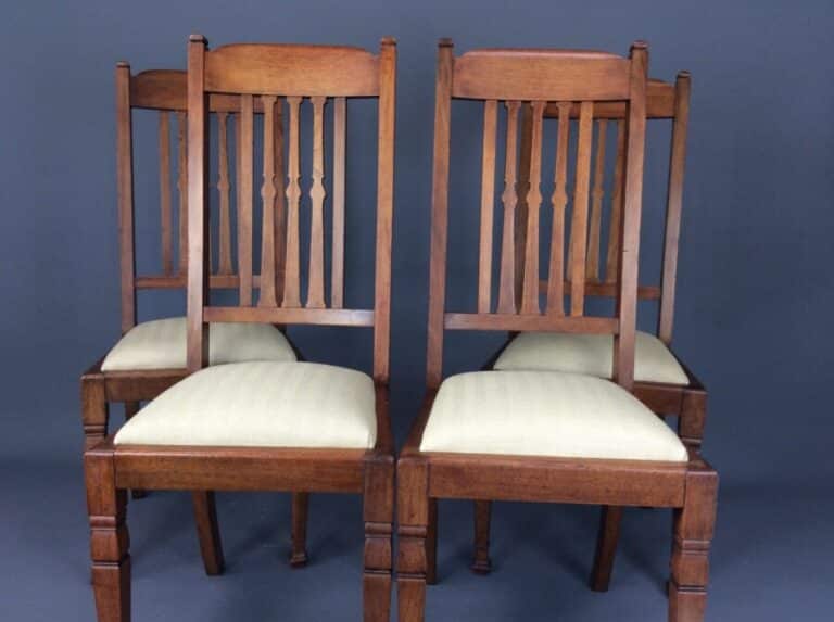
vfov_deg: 44.0
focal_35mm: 32
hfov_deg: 56.9
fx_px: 770
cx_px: 417
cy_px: 311
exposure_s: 1/50
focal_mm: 3.3
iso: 40
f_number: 2.4
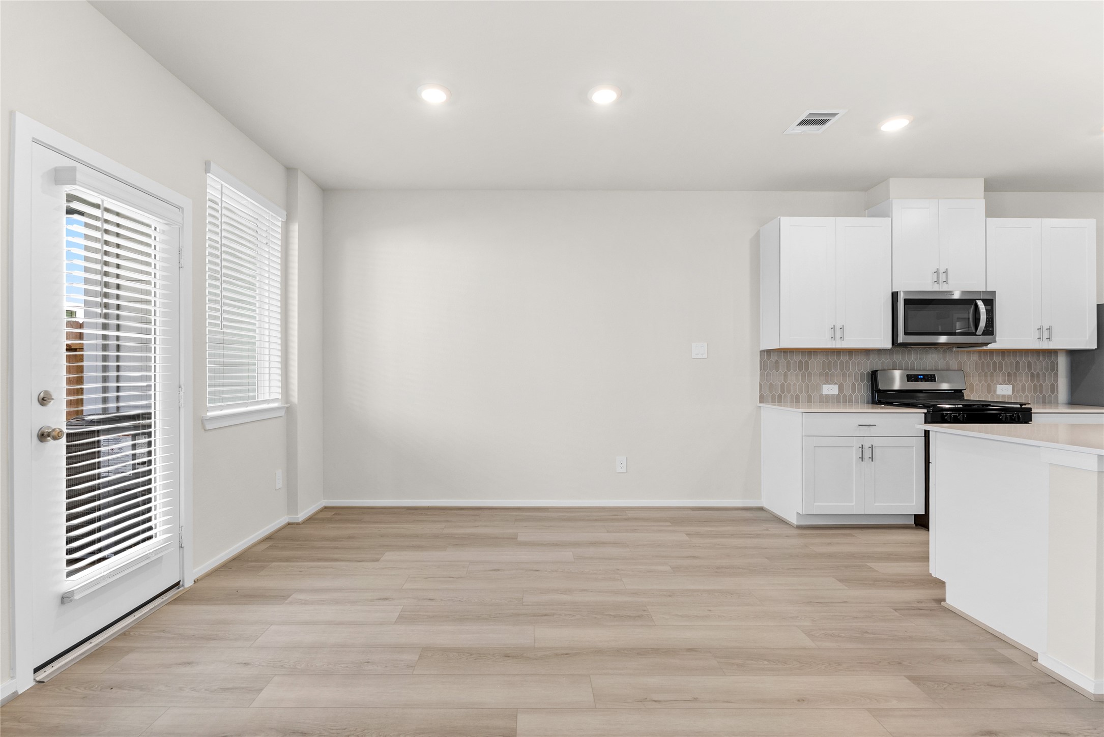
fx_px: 491
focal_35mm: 16
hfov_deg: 96.7
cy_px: 368
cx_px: 552
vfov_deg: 73.8
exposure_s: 1/3
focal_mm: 16
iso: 1000
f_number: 8
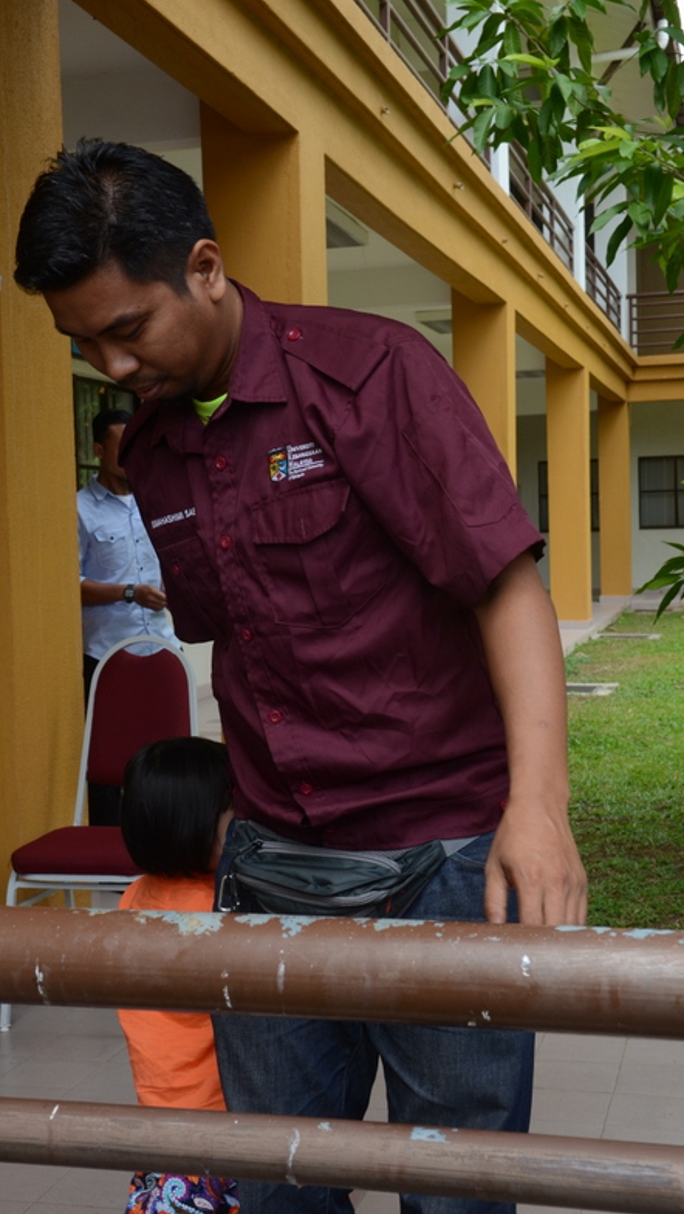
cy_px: 608
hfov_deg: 24.2
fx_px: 1596
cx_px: 308
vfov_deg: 41.7
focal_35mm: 50
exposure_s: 1/250
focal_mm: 31
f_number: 9
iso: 500
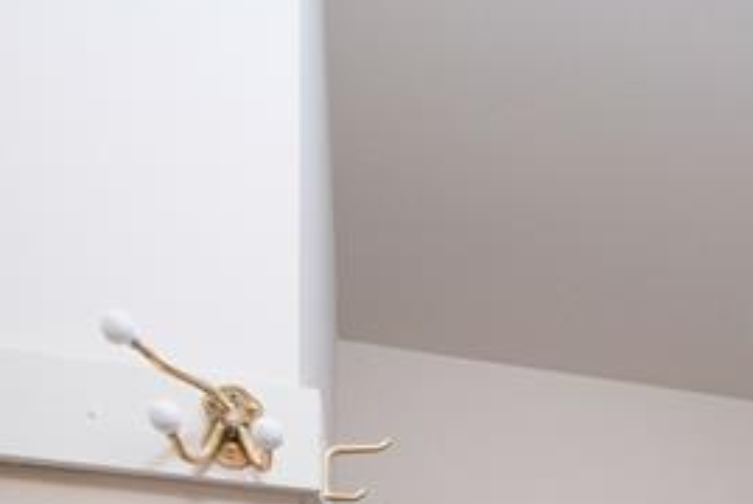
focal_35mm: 57
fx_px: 1194
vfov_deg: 18.4
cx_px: 781
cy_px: 918
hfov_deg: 31.9
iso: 800
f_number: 7.1
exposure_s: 1/125
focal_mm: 10
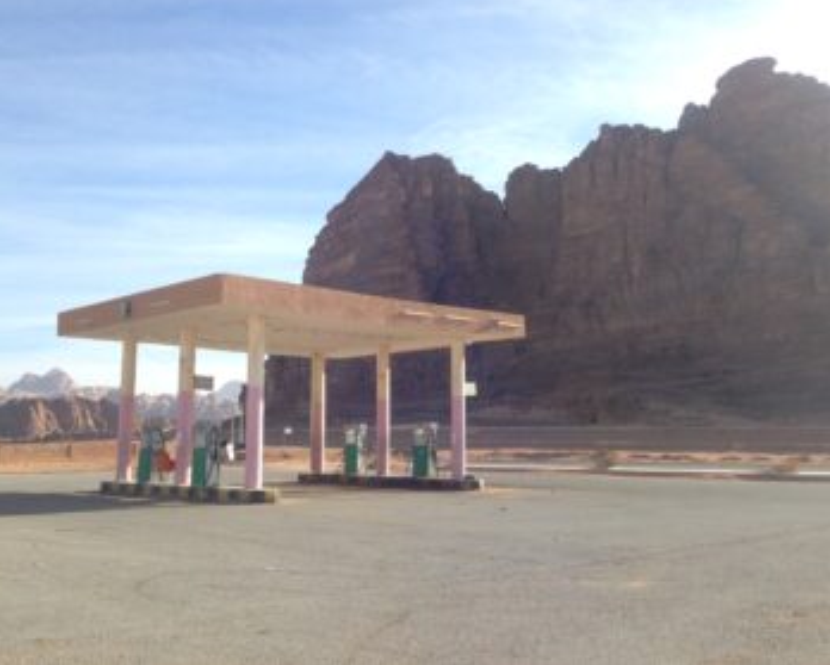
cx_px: 398
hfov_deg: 49.0
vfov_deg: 40.2
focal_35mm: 37
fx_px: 910
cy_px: 310
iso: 50
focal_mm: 4.12
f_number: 2.4
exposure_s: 1/889
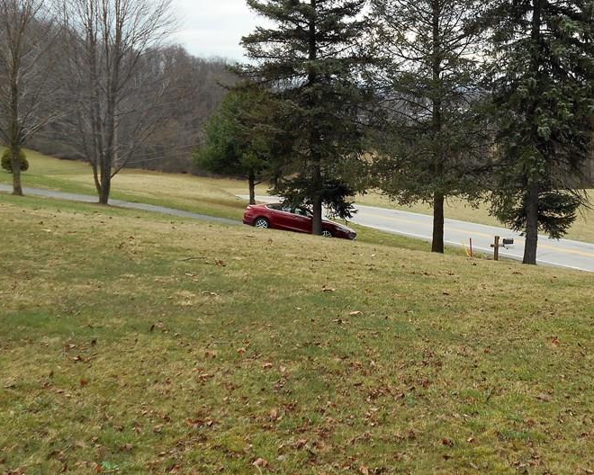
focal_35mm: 56
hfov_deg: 32.9
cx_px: 451
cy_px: 145
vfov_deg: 26.9
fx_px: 984
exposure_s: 1/320
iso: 80
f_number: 3.9
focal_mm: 6.7
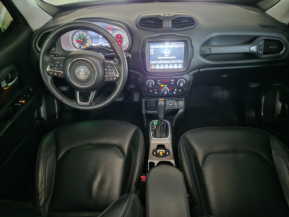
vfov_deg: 58.9
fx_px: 192
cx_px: 144
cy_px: 108
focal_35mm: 23
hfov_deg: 73.9
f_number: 1.8
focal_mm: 5.4
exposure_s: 1/7.68
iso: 3200
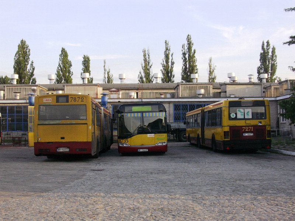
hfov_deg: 36.8
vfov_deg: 28.0
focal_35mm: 52
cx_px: 148
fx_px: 443
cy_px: 110
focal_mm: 7.9
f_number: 3.1
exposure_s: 1/203
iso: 70
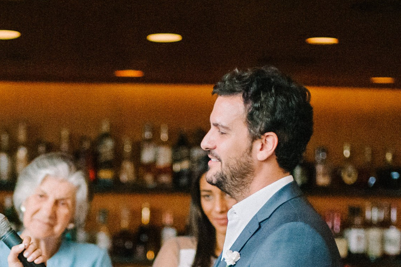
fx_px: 1380
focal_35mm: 124
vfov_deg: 10.9
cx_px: 88
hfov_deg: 16.4
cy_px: 306
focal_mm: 50
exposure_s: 1/2500
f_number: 1.8
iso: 2000
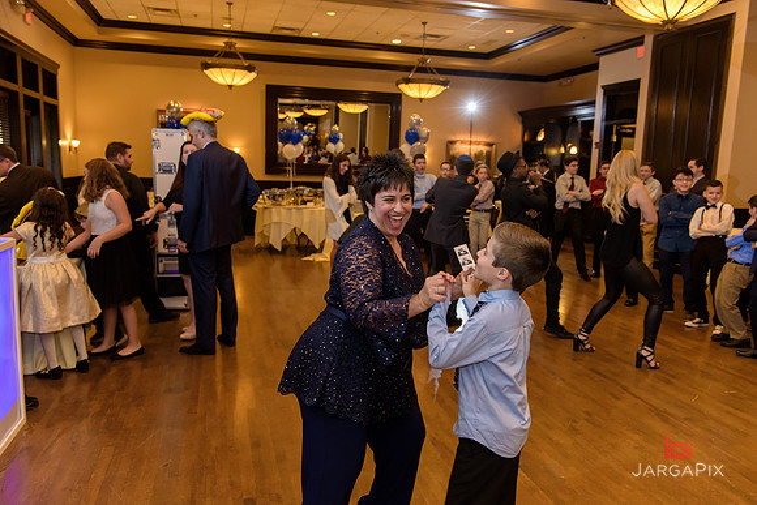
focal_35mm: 27
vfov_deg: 48.0
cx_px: 378
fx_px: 568
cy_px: 252
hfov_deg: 67.4
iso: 1600
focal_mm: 27
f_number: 3.2
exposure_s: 1/125
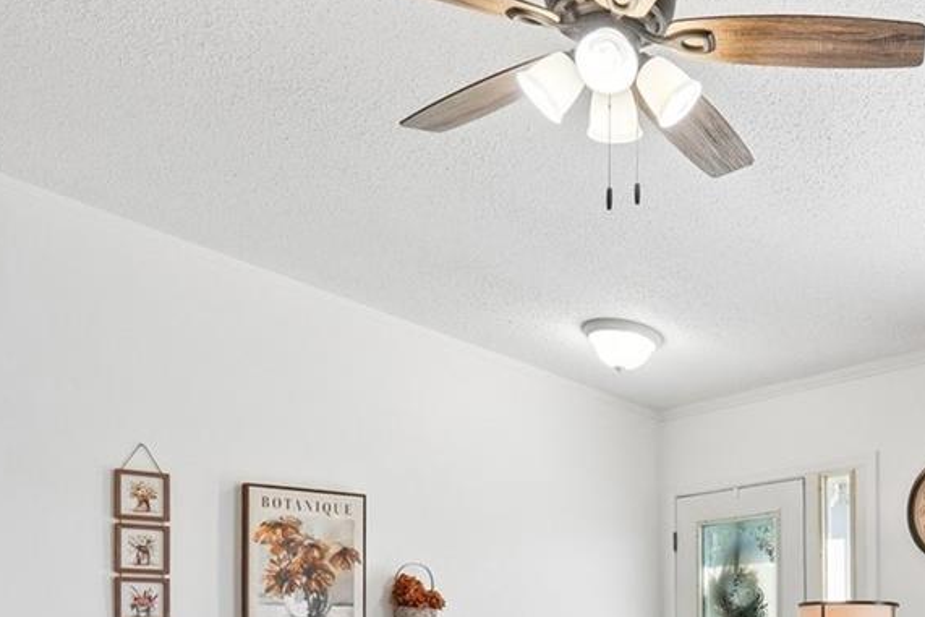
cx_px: 885
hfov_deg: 41.5
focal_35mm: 42
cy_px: 696
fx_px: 1079
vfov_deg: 28.6
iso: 400
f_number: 8
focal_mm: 10
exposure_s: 1/60
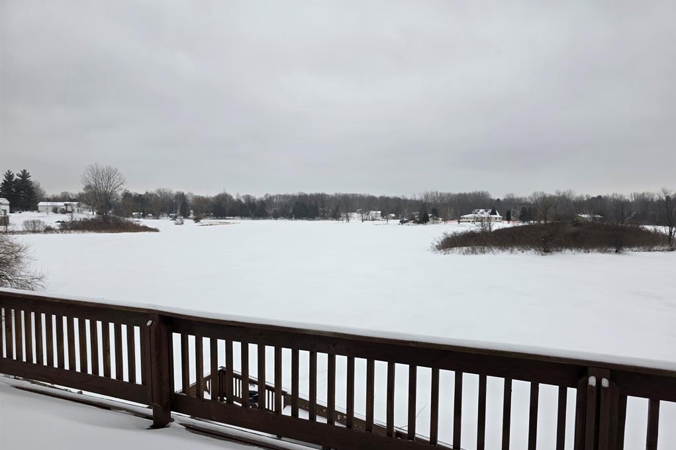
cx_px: 338
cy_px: 251
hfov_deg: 73.8
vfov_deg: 53.0
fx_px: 450
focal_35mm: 24
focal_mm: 6.3
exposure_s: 1/359
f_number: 1.7
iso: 40
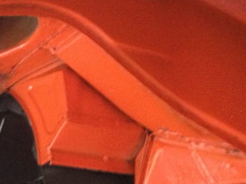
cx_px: -17
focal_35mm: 100
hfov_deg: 18.9
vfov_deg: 14.7
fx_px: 711
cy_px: 146
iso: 400
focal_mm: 4.28
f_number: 2.4
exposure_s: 1/15
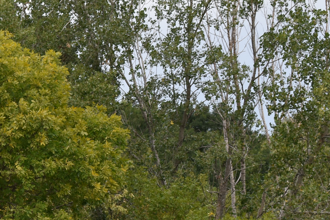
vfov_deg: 6.4
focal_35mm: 213
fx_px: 1955
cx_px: -21
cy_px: 226
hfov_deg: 9.6
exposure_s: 1/250
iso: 200
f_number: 8
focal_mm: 55
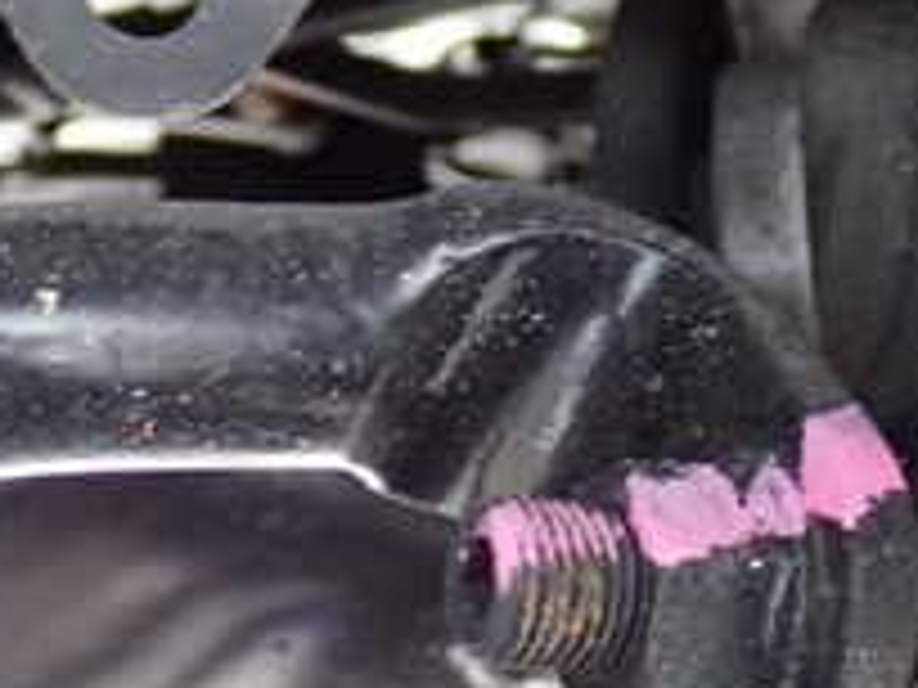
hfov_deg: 14.2
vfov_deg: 10.7
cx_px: 140
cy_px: 355
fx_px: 3660
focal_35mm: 138
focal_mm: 8.4
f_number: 3.1
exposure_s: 1/20
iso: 800
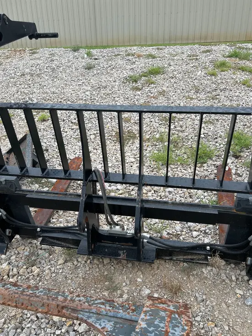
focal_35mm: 26
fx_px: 252
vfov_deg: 67.3
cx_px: 126
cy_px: 168
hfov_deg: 53.1
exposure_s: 1/581
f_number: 1.5
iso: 50
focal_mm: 5.7
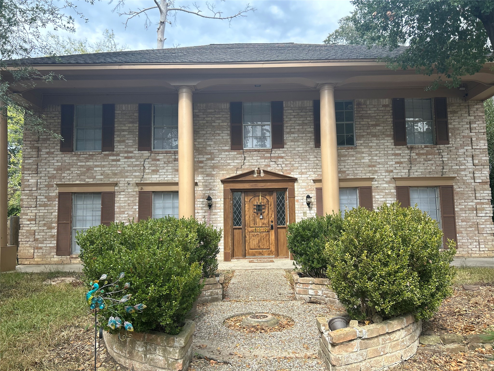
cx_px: 247
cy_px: 186
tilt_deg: +6.7
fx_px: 371
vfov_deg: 53.1
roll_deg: +0.7
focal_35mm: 26
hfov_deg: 67.3
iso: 50
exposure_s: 1/974
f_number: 1.5
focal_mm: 5.7
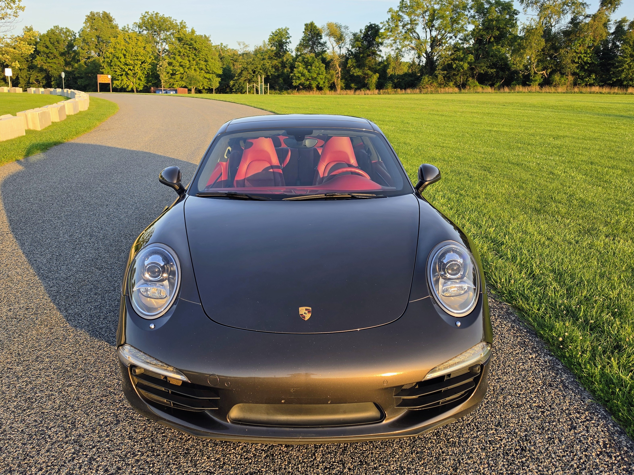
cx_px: 317
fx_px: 421
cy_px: 238
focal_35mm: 23
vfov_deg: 58.9
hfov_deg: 73.9
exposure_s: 1/233
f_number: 1.4
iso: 10
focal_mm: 6.5
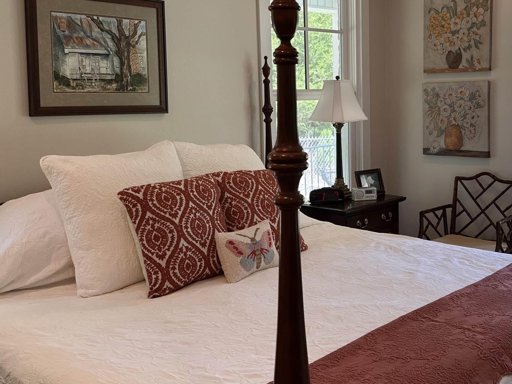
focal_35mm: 44
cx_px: 337
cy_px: 154
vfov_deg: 32.8
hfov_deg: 42.4
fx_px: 651
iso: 100
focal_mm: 6.86
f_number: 1.78
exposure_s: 1/120
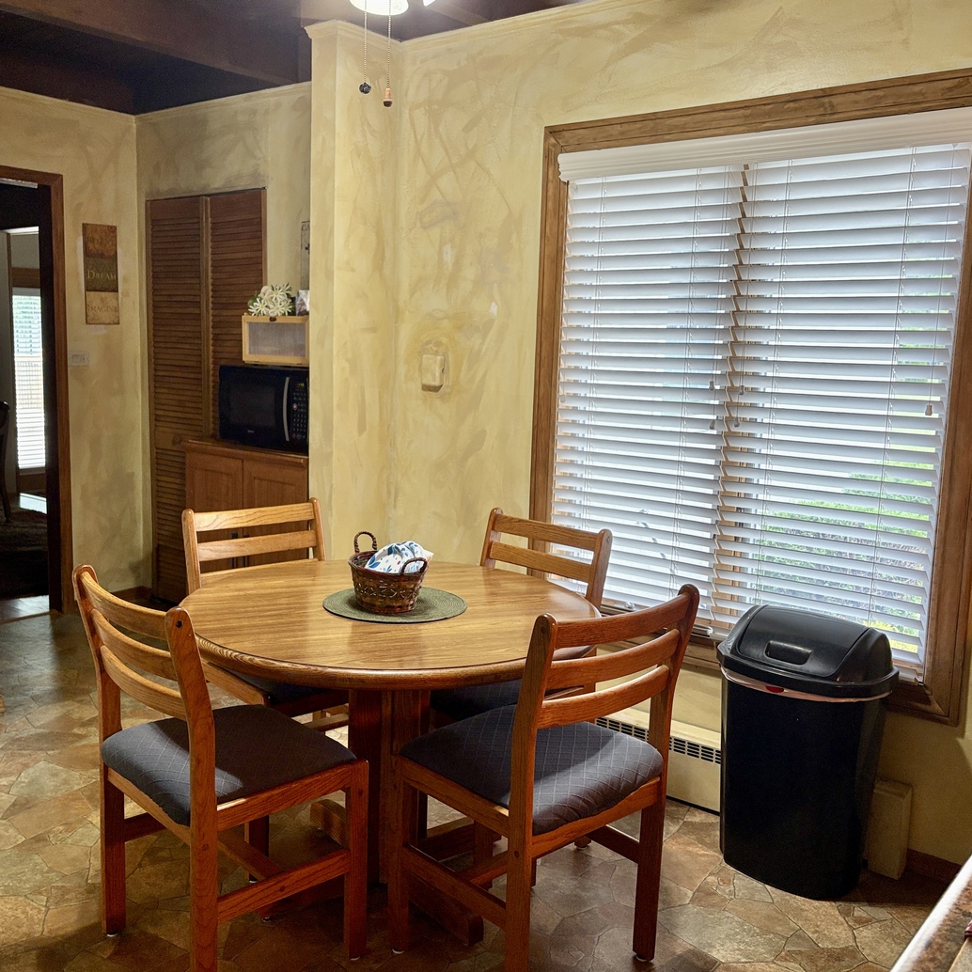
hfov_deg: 51.0
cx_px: 422
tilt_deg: -8.3
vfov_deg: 51.1
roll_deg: -0.8
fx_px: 1017
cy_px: 482
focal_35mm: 32
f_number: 1.6
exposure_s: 1/60
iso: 100
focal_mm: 5.96
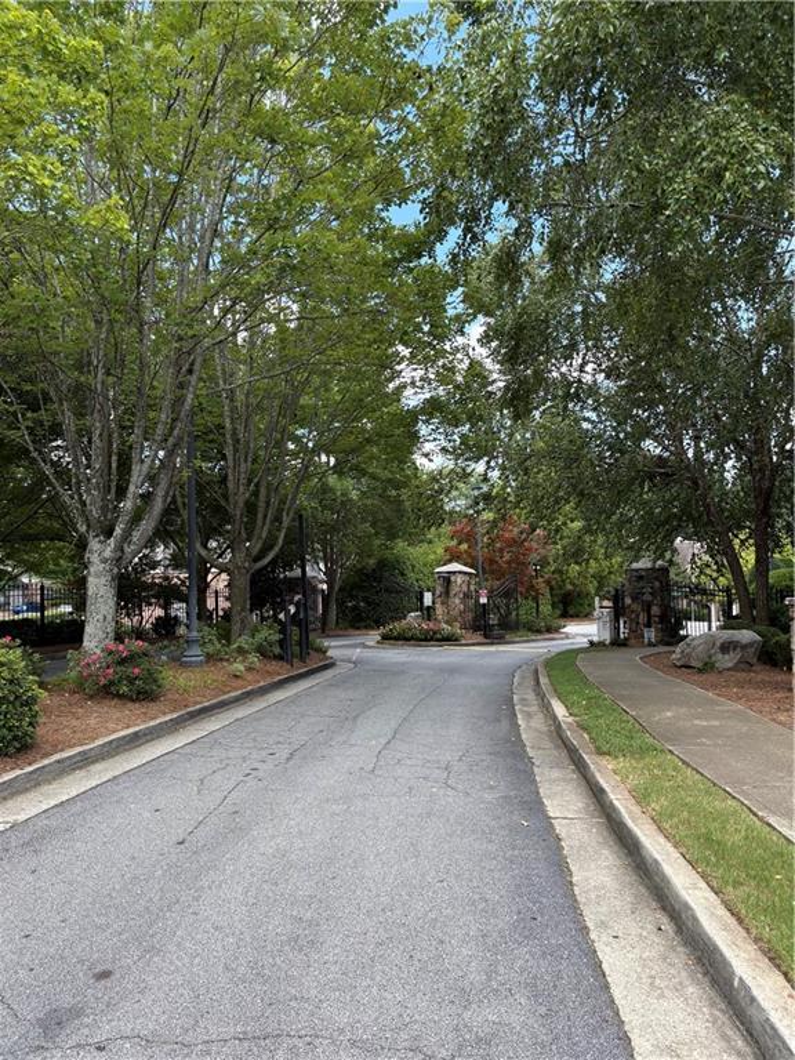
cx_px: 398
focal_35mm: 26
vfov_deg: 67.3
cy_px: 530
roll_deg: +0.9
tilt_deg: +1.1
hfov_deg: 53.1
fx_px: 796
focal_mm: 5.96
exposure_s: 1/557
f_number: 1.6
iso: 50
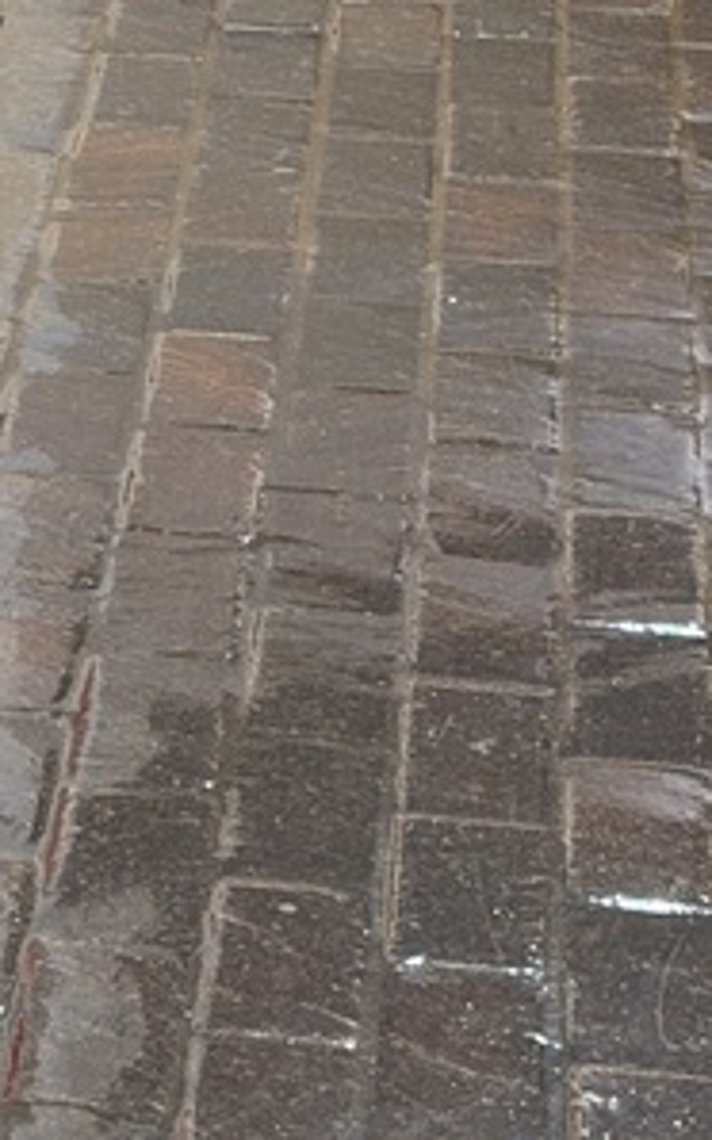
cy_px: -761
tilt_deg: -9.5
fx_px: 5438
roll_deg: -0.8
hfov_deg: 7.4
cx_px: -314
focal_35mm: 175
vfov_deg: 11.3
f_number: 1.78
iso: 160
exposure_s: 1/60
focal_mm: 6.76
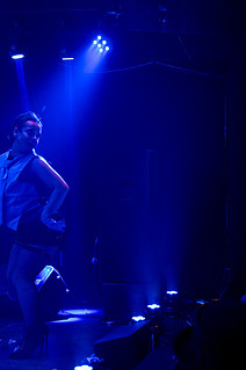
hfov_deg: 15.0
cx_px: 152
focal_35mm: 91
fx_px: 935
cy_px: 160
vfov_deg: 22.4
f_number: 4
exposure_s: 1/80
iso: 3200
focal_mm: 50
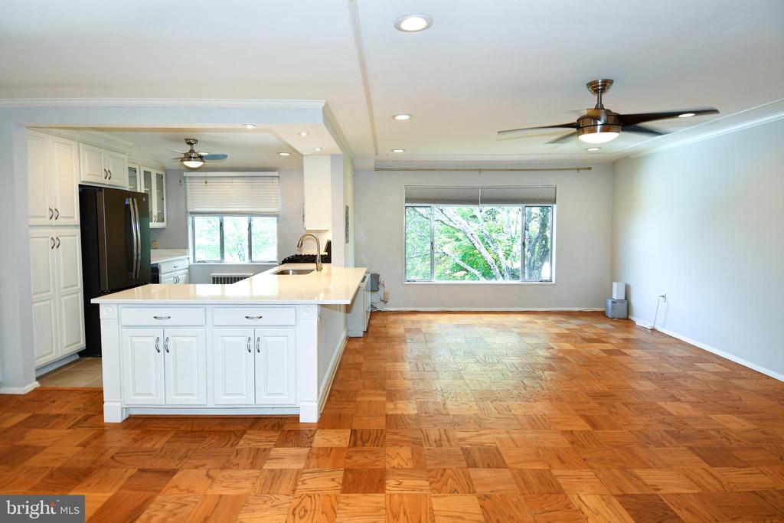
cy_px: 262
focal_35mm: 18
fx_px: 392
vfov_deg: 67.4
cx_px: 392
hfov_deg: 90.0
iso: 200
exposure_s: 1/60
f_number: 4
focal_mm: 12
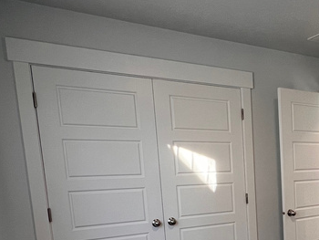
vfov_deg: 35.1
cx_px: 308
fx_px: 350
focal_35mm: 38
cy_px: 224
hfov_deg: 43.1
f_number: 1.8
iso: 100
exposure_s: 1/120
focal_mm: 1.57
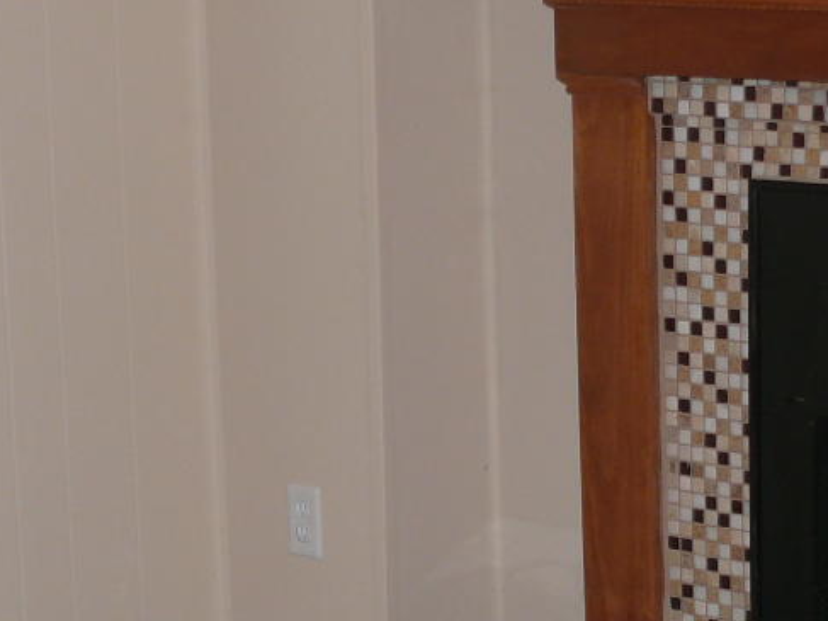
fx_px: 2750
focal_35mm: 115
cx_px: 967
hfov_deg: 16.5
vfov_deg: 12.9
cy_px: 432
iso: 100
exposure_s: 1/30
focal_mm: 7.4
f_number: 2.8
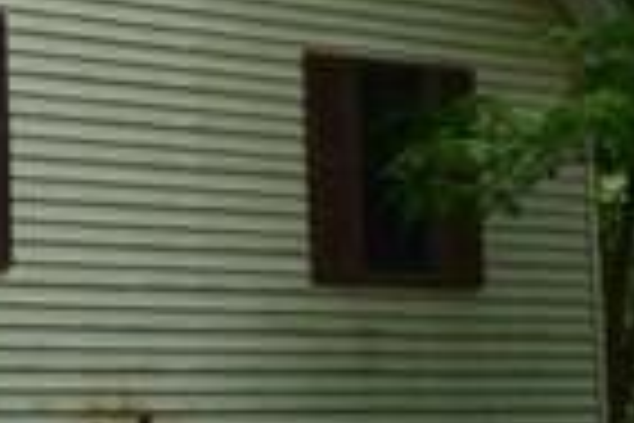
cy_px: -7
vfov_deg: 8.4
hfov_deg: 11.4
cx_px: -638
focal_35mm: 163
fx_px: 2870
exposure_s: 1/500
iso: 400
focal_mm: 24
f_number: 11
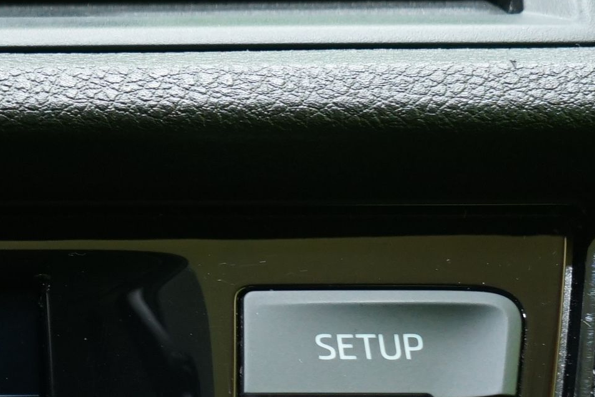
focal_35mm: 132
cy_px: 582
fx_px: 2181
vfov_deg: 10.1
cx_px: -461
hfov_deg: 13.9
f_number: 5
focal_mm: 32
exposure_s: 1/20
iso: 1000
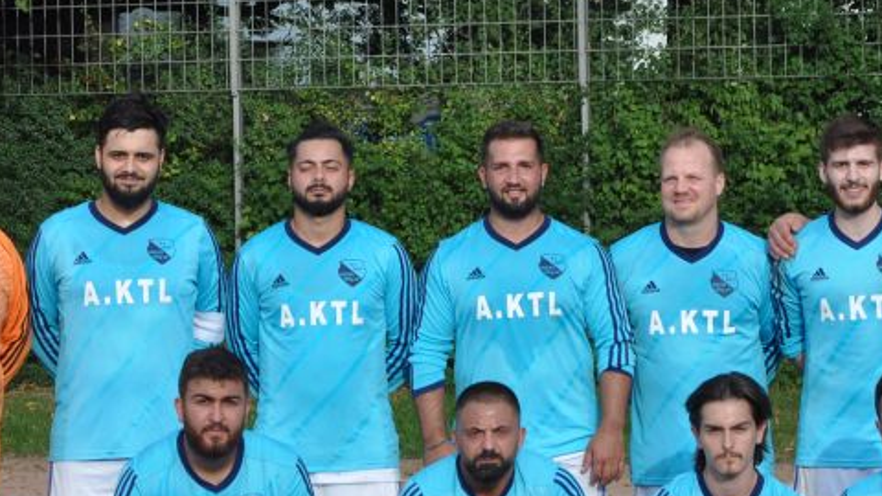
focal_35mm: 184
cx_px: 485
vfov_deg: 6.6
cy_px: 347
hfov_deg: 11.7
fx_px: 4306
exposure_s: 1/200
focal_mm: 55
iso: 200
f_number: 7.1
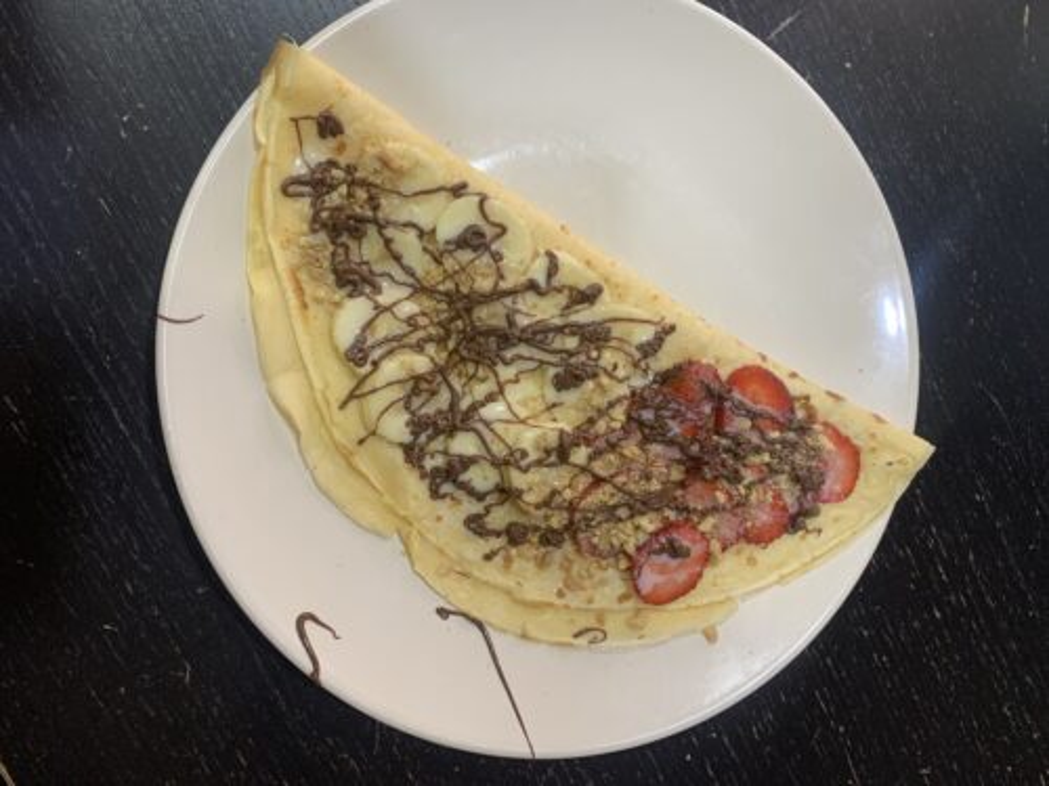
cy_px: 393
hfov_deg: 67.3
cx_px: 524
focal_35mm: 26
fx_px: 788
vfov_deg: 53.1
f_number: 1.8
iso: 160
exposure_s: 1/50
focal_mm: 4.25
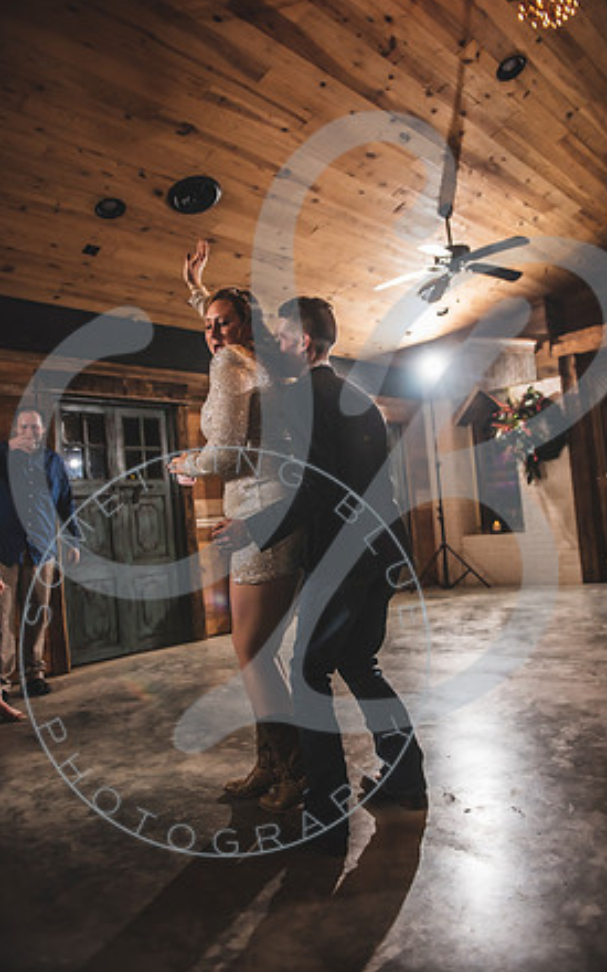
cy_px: 484
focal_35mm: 25
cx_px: 324
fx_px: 662
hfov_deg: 49.2
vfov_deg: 72.5
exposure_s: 1/160
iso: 800
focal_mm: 24
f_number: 2.8
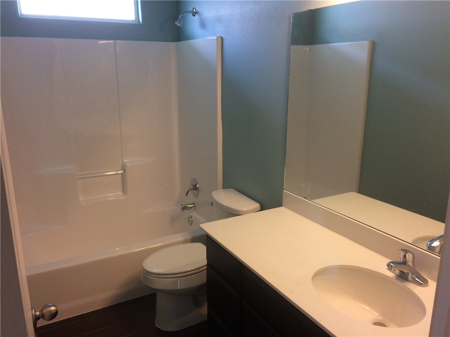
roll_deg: -0.2
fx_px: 377
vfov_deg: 48.2
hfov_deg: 61.7
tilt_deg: -15.7
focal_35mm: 29
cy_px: 168
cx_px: 225
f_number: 2.2
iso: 100
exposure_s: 1/30
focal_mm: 4.15
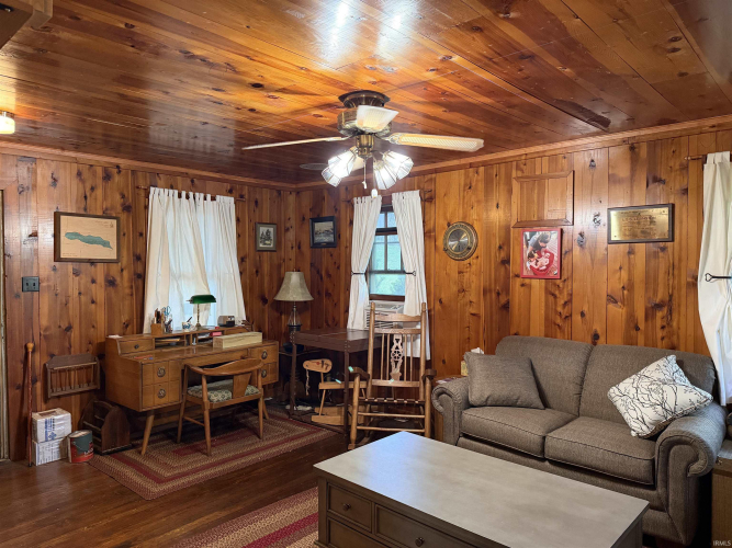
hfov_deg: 71.6
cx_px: 366
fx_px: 507
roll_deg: -0.1
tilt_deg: +0.4
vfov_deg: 56.8
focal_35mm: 24
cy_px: 274
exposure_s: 1/60
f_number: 1.78
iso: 500
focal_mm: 6.76
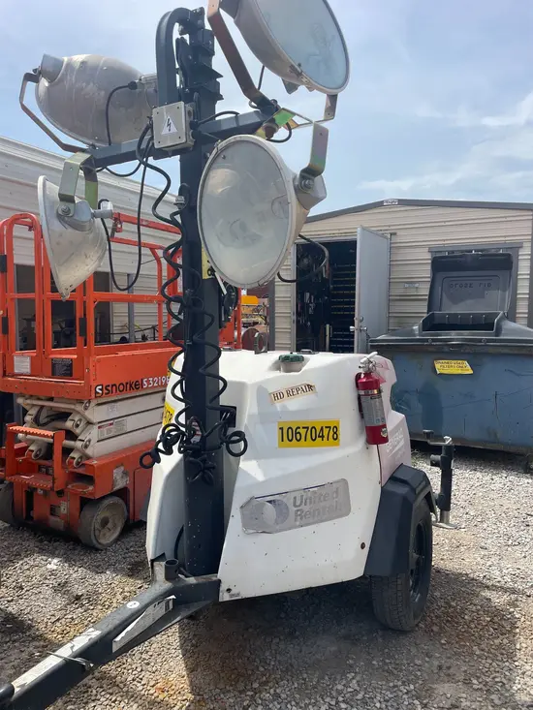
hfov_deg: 53.1
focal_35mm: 26
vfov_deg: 67.3
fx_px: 534
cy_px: 355
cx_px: 266
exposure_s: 1/2506
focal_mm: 4.2
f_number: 1.6
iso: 32
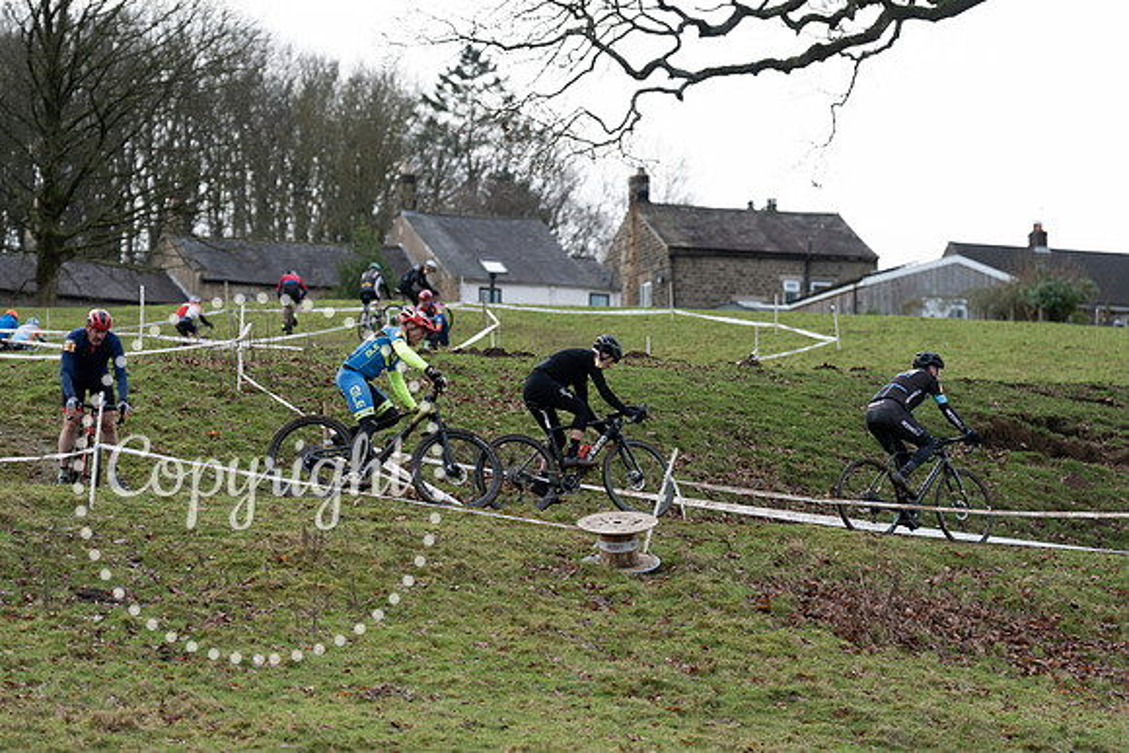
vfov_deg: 9.8
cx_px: 564
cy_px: 376
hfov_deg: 14.7
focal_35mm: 140
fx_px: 4391
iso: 800
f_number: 3.5
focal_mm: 140
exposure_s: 1/1000
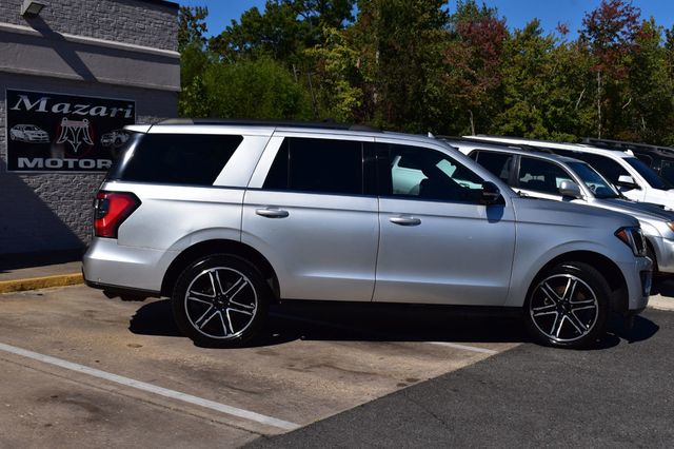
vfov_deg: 30.8
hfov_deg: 45.0
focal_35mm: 44
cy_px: 224
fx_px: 814
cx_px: 337
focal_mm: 29
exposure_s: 1/800
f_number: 13
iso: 200
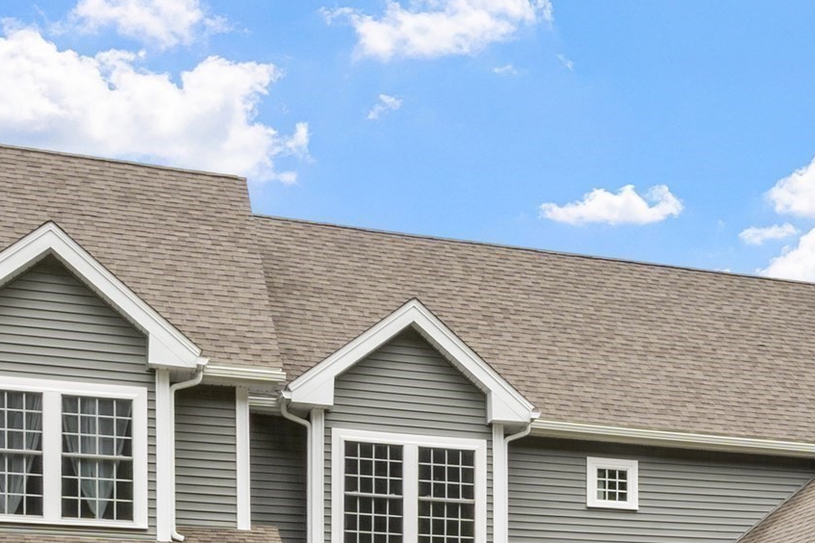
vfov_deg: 17.7
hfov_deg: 25.2
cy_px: 547
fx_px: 1697
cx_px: 880
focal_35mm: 75
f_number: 20
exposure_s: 1/5
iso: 100
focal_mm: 21
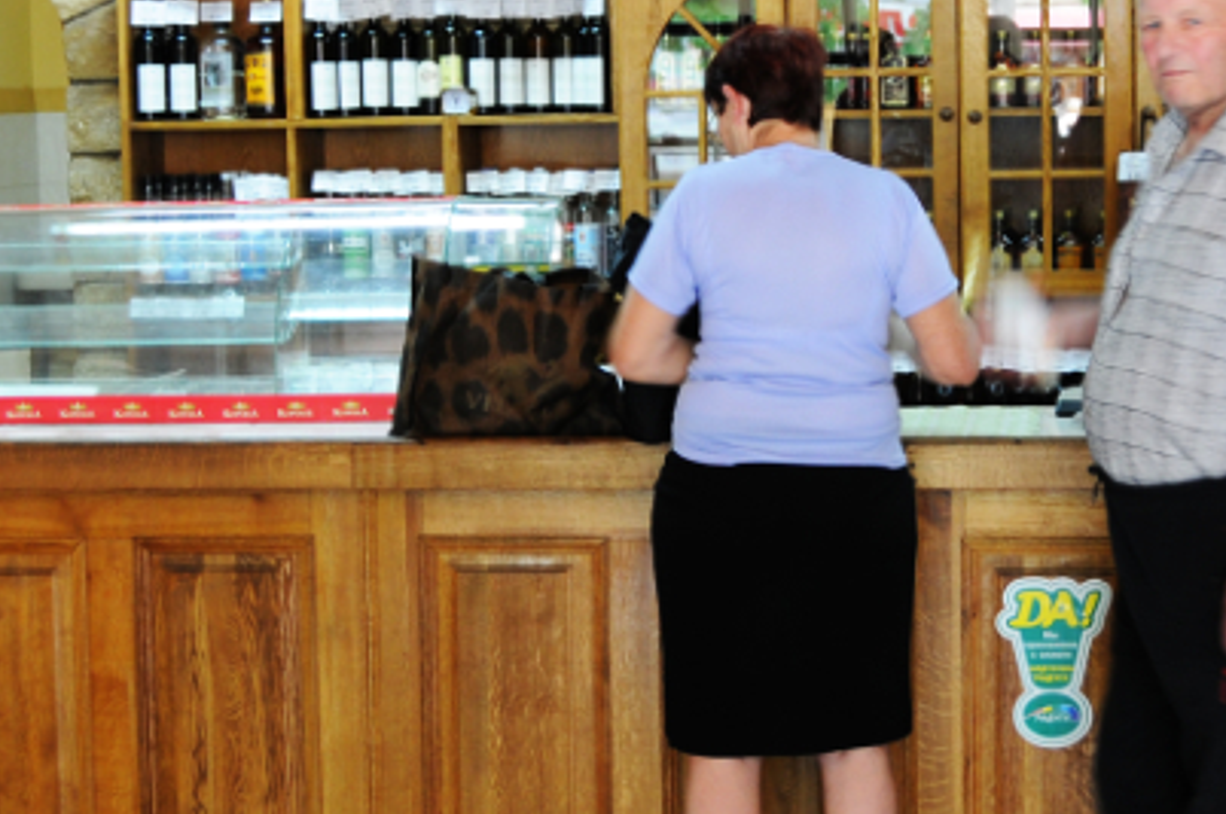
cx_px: 836
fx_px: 2789
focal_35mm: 82
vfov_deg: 16.5
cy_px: 195
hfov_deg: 24.6
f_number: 4.5
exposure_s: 1/15
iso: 320
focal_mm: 22
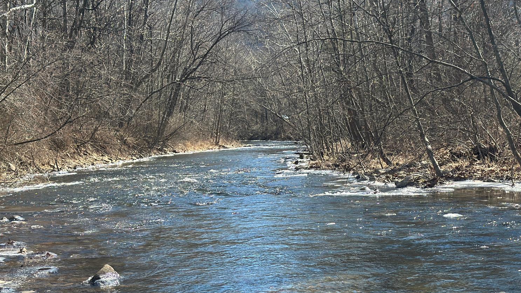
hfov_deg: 29.3
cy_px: 193
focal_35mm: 72
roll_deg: +2.4
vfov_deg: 16.7
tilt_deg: -3.3
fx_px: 995
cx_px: 320
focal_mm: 6.86
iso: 80
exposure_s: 1/1953
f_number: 1.78
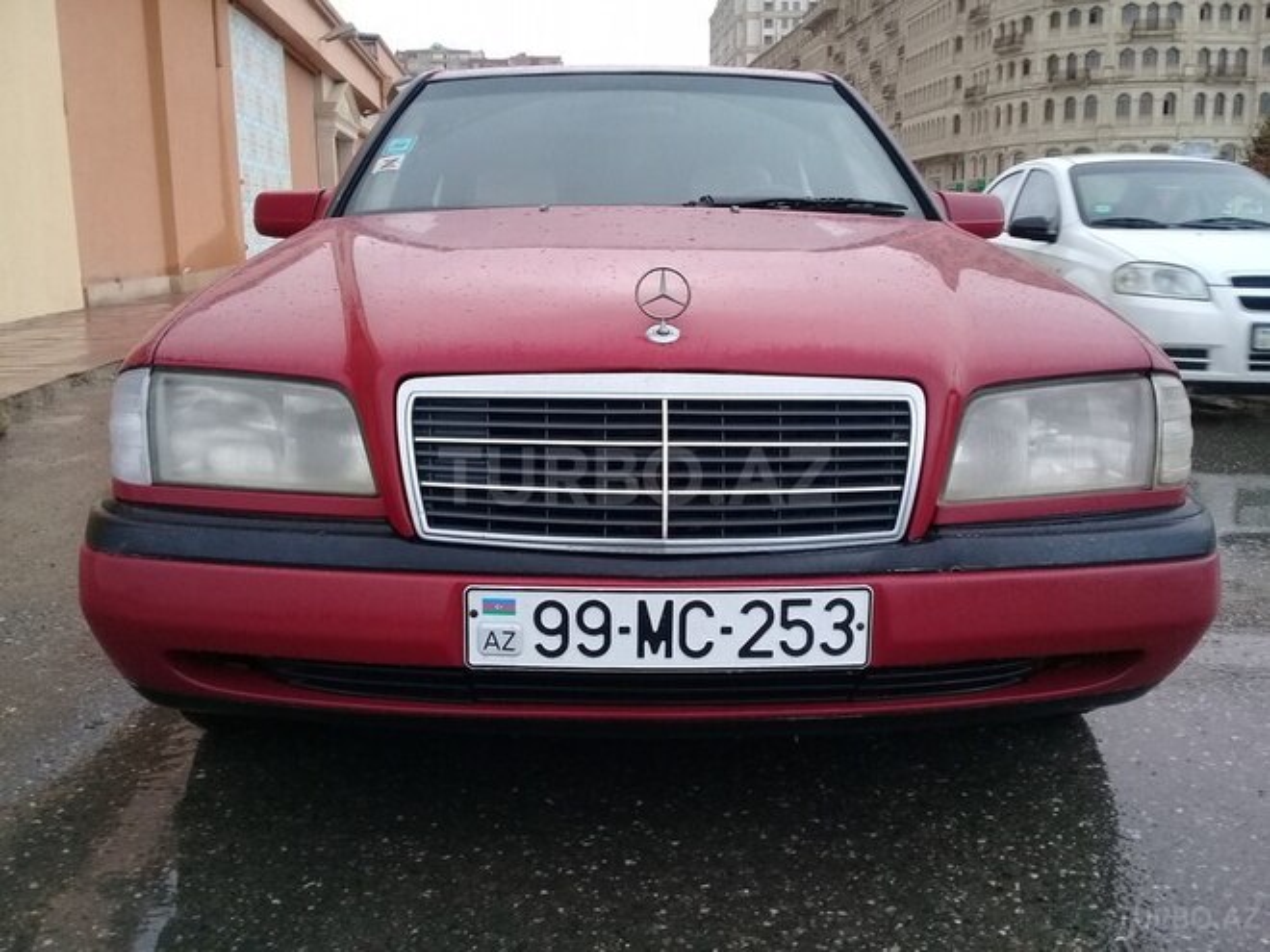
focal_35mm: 31
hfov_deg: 58.4
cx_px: 635
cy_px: 476
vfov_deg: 45.4
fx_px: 1137
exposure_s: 1/33
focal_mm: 3.3
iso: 100
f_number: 2.2
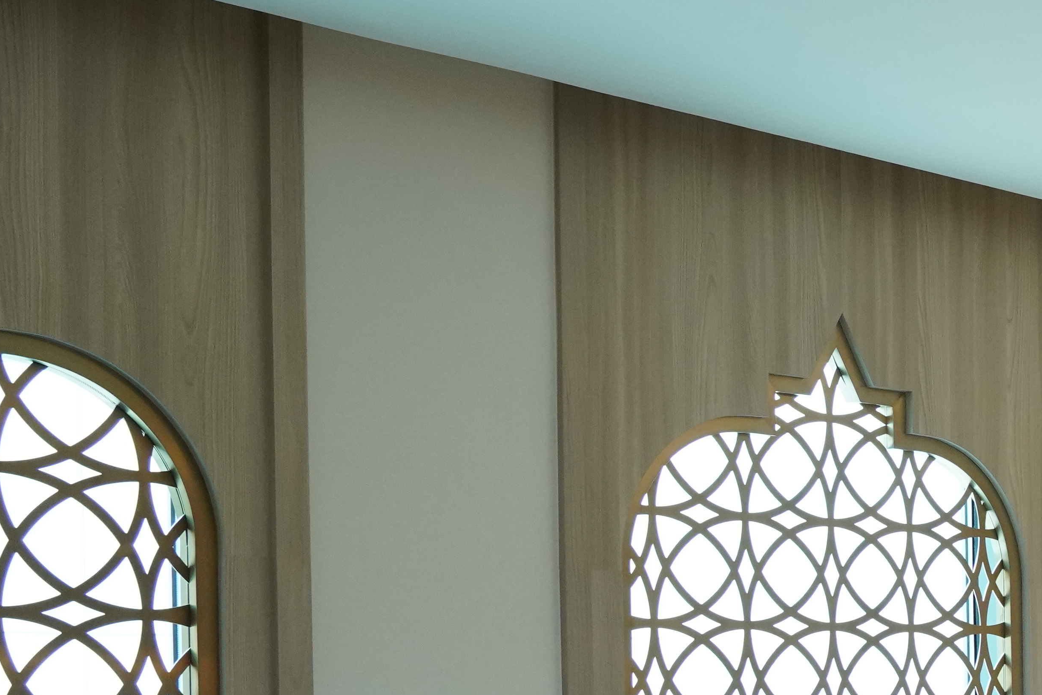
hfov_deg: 21.3
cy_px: 700
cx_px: 1619
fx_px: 2258
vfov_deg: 17.1
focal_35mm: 78
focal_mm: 24
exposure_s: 1/100
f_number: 6.3
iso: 2000
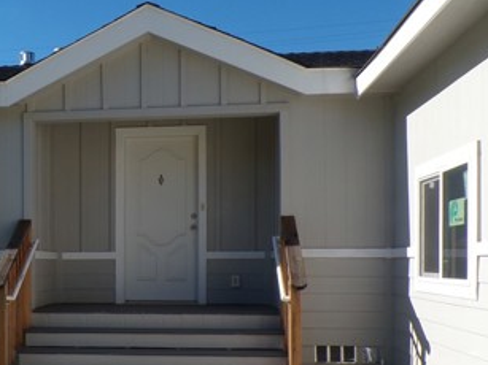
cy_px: 262
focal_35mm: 50
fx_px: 705
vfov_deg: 28.8
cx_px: 111
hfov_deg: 37.1
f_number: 5.8
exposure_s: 1/420
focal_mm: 4.3
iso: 100
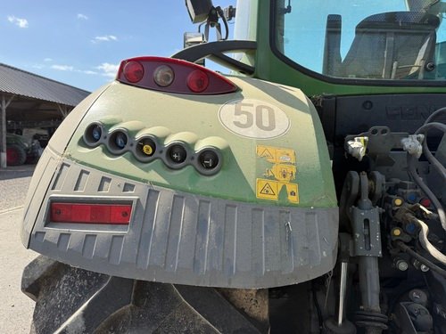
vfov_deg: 56.8
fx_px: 309
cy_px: 167
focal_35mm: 24
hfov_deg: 71.6
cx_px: 223
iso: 80
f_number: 1.78
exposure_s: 1/2611
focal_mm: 6.76
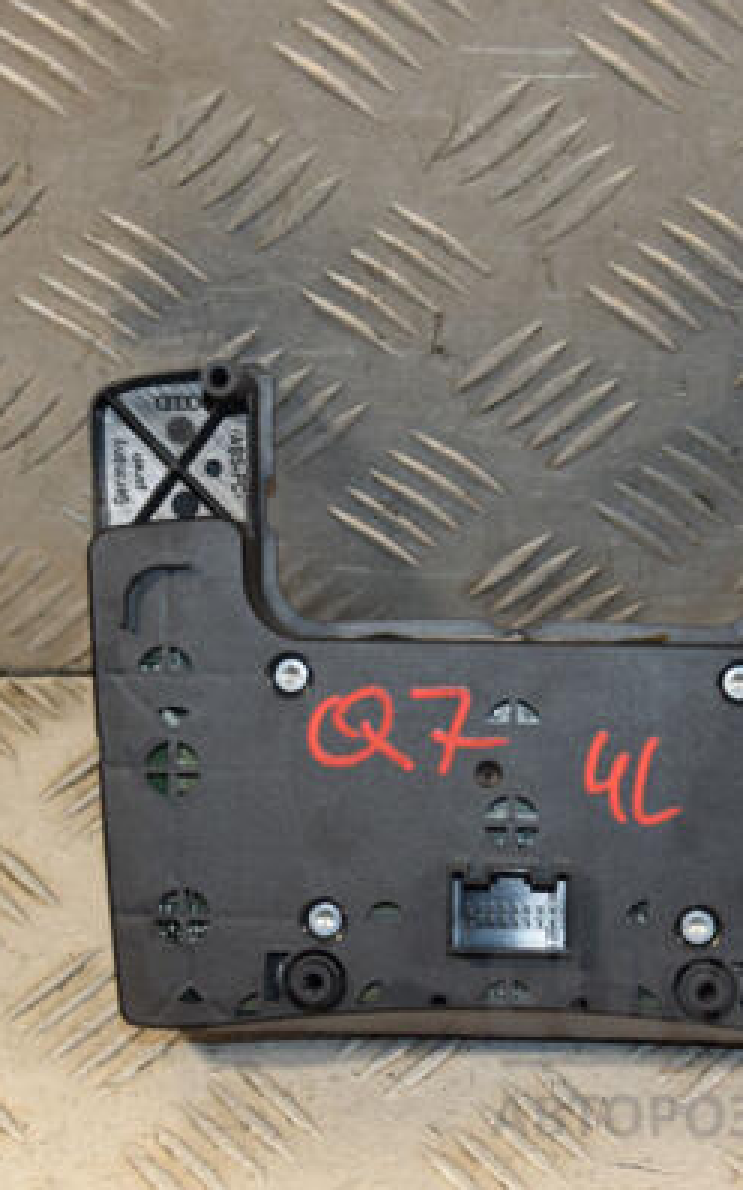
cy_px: 594
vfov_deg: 21.4
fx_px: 3144
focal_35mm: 97
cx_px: 434
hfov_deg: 13.5
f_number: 5
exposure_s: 1/200
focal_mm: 42
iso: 800
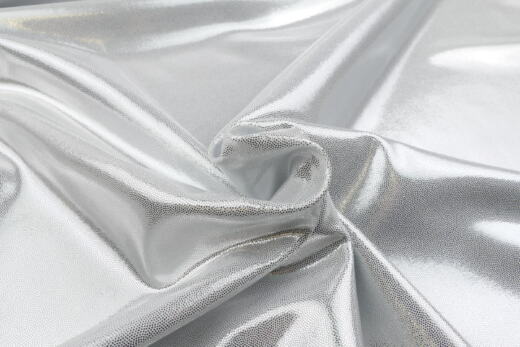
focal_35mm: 29
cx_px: 260
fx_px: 419
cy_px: 174
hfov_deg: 63.6
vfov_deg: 45.0
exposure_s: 1/80
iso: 160
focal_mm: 10.6
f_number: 8
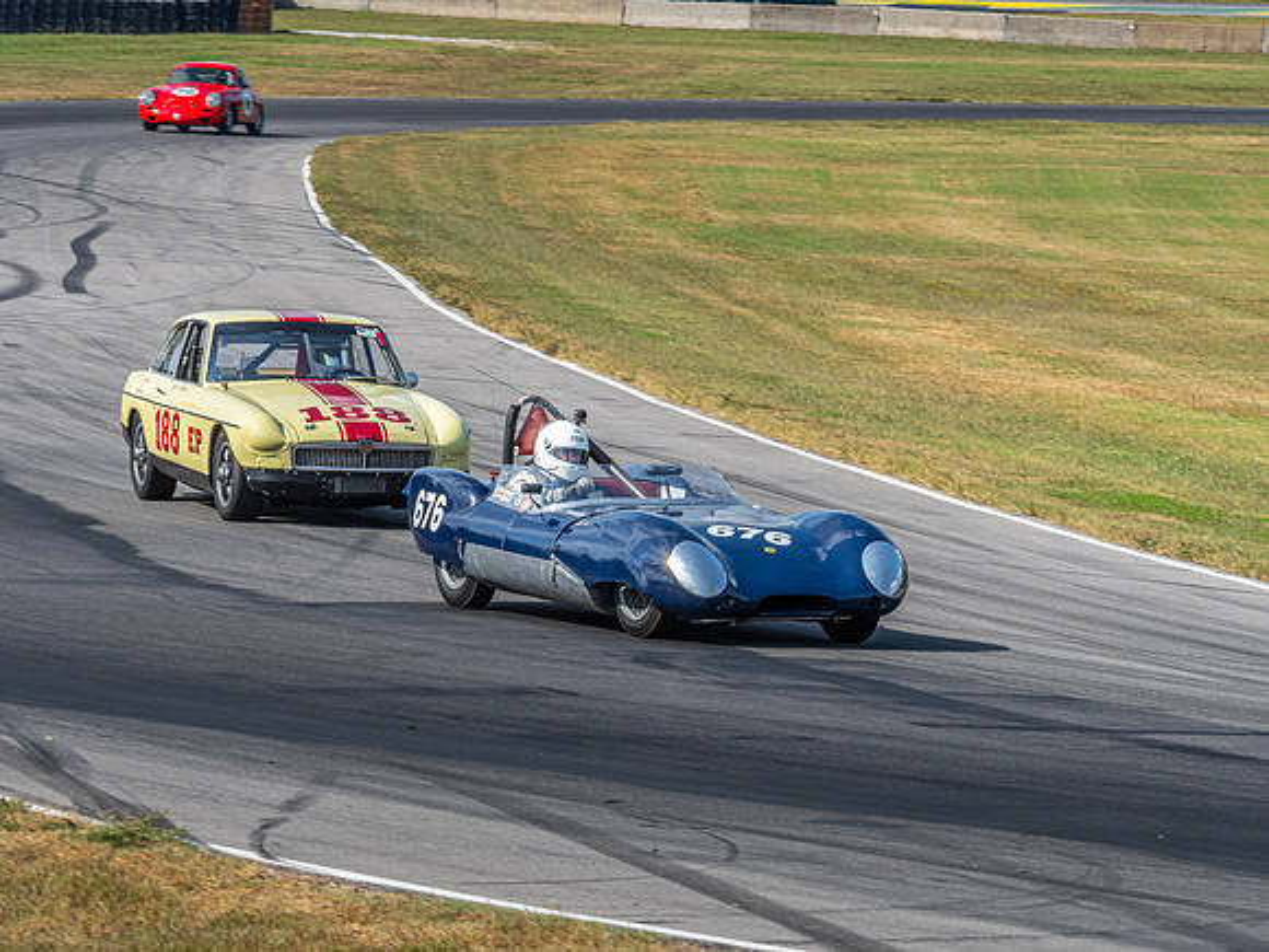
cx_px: 634
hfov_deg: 6.6
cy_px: 476
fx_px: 10998
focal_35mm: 300
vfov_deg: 5.0
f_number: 11
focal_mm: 150
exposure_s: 1/320
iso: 320
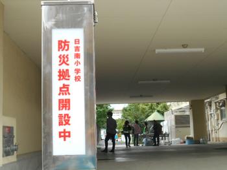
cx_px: 114
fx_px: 381
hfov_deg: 33.2
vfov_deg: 25.3
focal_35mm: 58
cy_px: 85
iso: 250
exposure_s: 1/250
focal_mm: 10
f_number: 4.9
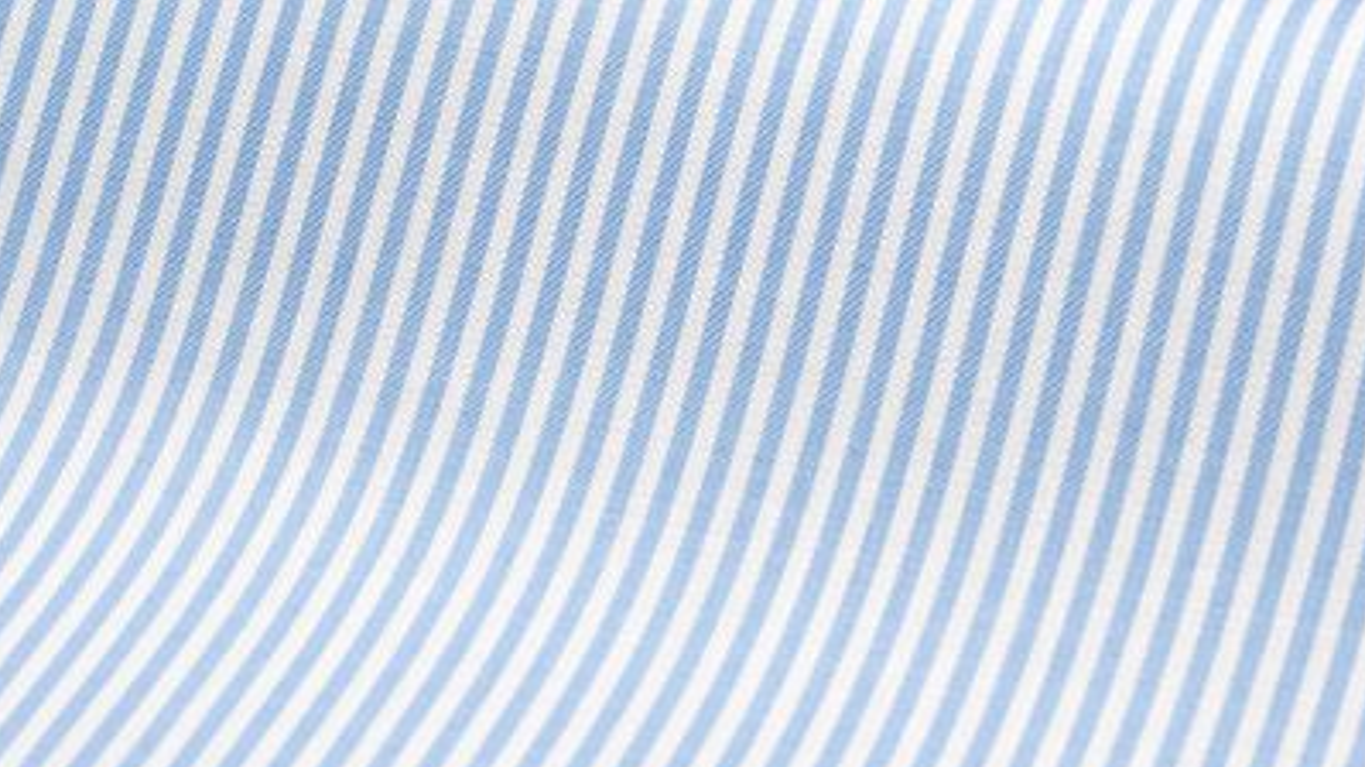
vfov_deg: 9.0
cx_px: 682
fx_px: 4884
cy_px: 375
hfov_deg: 15.9
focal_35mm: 135
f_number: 8
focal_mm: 85
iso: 100
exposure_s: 1/160
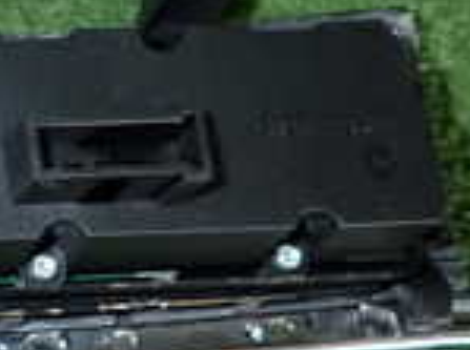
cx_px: -297
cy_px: 139
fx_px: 1368
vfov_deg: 14.6
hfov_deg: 17.0
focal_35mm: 101
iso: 400
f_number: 5.6
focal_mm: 4.5
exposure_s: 1/30
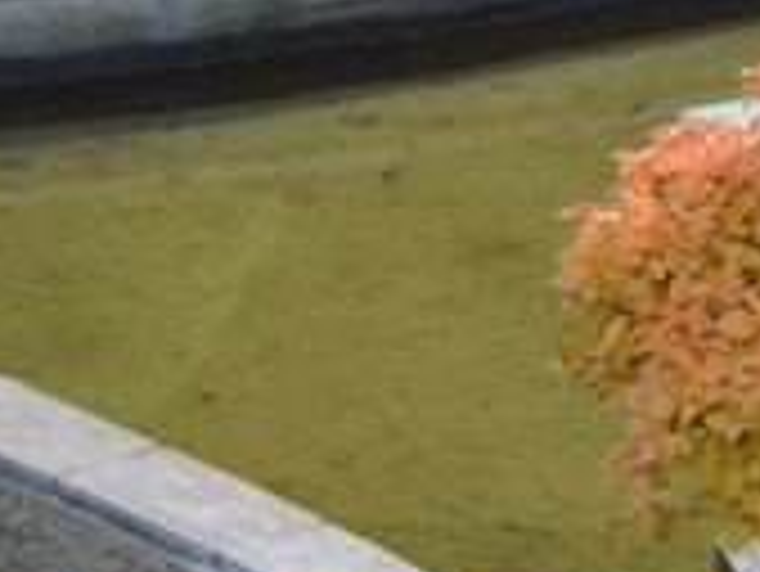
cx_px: 1120
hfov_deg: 2.9
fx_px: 15175
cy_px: 164
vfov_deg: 2.2
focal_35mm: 691
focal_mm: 135
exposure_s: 1/500
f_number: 6
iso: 320
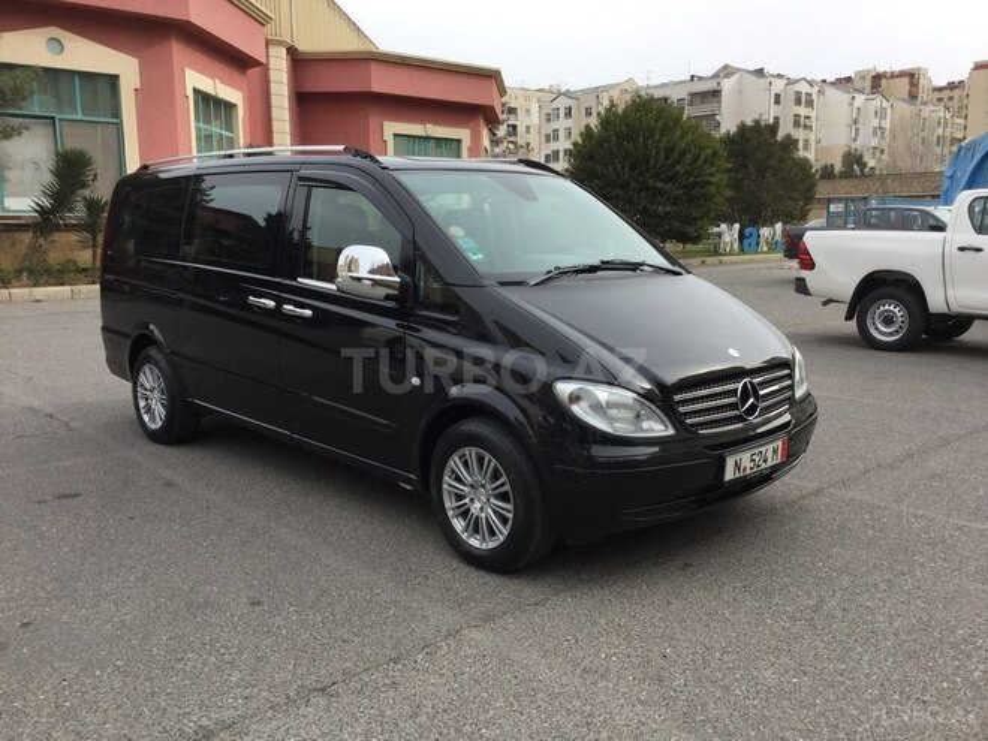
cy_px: 370
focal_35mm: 31
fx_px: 885
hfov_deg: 58.4
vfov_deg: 45.4
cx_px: 494
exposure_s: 1/503
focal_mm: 3.3
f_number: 2.4
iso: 25
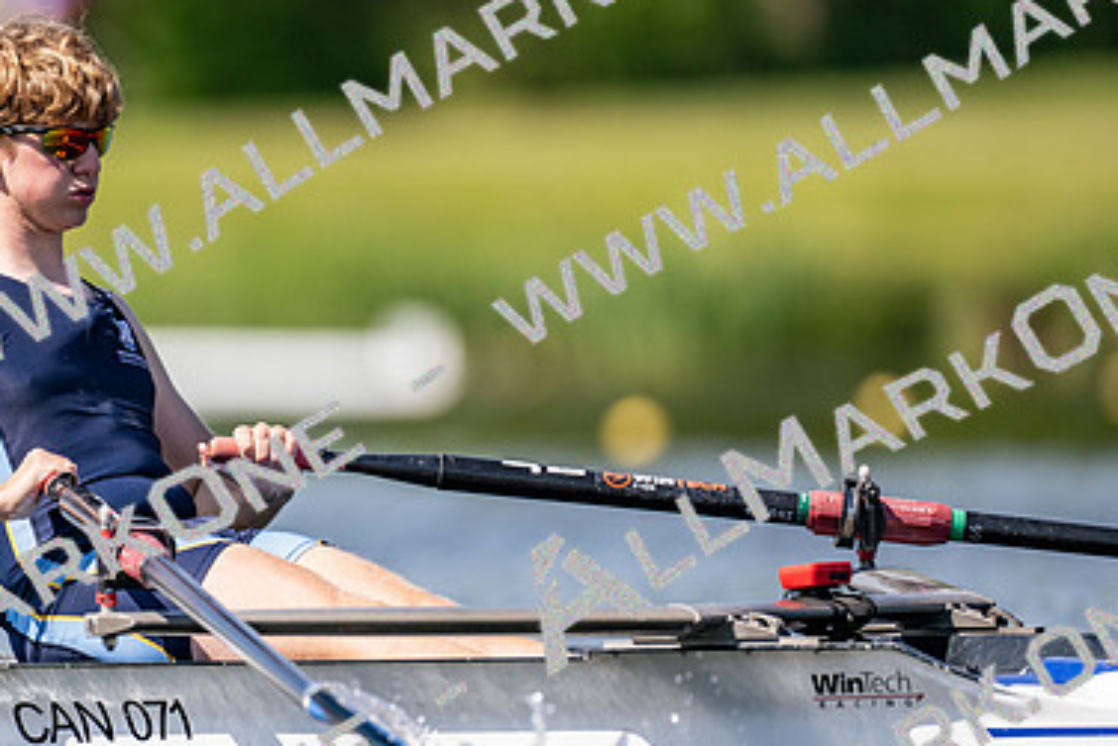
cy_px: 394
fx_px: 28767
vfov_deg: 1.5
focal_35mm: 926
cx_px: 277
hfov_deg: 2.2
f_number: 4
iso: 280
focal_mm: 600
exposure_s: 1/2500
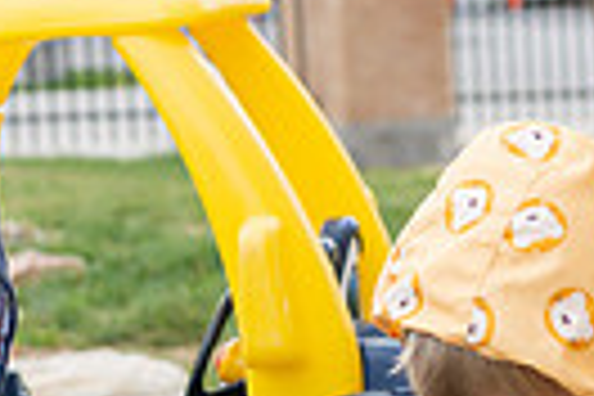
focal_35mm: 220
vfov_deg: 6.2
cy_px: 367
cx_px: -310
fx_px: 3630
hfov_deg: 9.1
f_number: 4
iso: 100
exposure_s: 1/400
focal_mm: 50
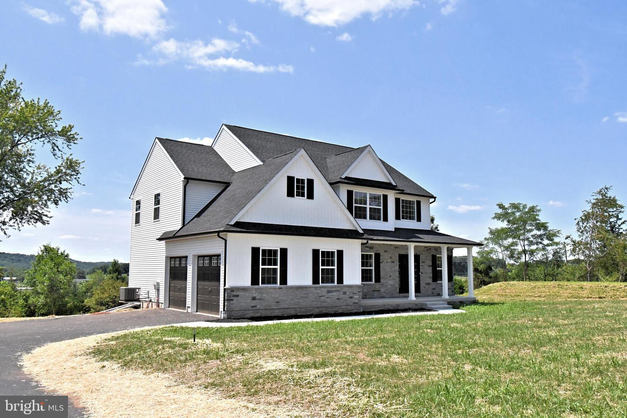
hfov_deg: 61.9
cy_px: 209
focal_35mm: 30
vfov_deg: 43.6
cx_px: 314
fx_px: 522
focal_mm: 20
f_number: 10
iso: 3200
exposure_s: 1/6400
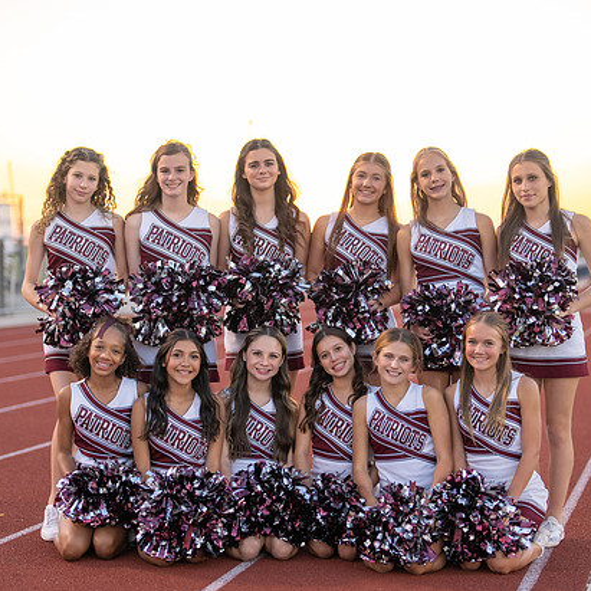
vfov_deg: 23.1
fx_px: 1449
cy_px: 309
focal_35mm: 75
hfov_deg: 23.1
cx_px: 316
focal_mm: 50
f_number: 1.2
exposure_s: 1/400
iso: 100
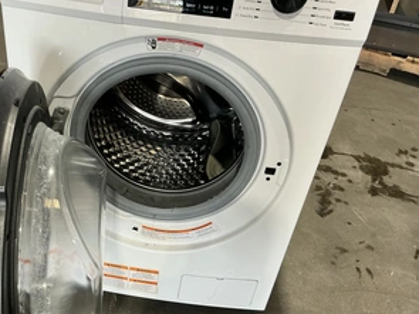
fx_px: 460
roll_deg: -6.0
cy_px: 182
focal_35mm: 38
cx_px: 143
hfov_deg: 48.3
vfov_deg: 37.6
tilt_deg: -37.9
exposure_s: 1/61
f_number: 1.8
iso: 64
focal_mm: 3
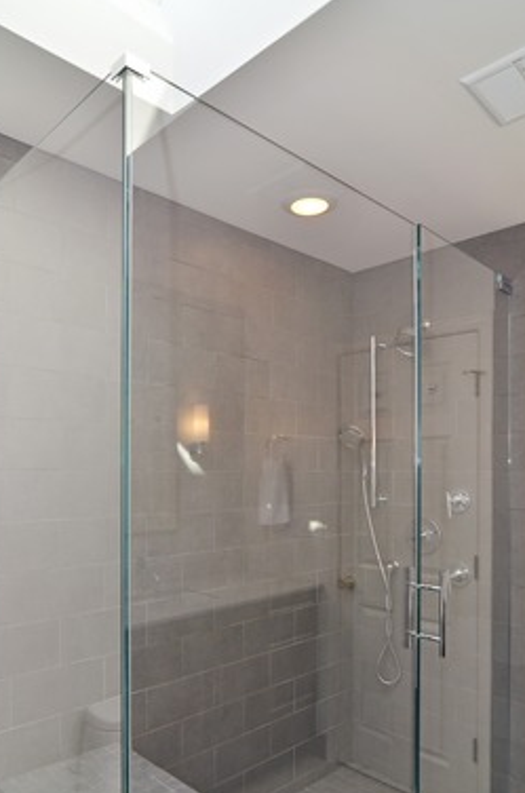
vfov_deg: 75.2
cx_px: 238
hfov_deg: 54.8
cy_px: 485
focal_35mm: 23
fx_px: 505
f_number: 8
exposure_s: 1/80
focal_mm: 12
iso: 500
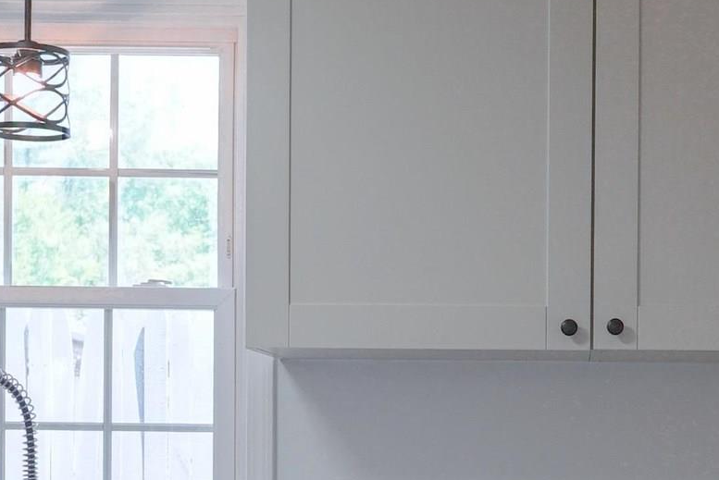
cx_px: 610
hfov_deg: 24.0
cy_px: 492
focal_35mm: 83
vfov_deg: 16.1
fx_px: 1659
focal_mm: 21
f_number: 4
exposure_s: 1/160
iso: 640
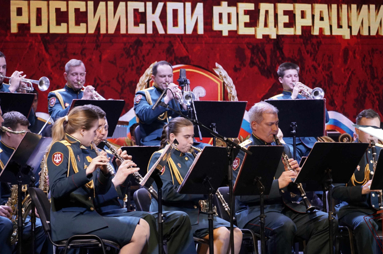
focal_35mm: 220
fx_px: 2333
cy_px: 127
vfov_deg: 6.2
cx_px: 203
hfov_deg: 9.4
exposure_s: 1/100
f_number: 5.6
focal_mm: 135
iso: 3200
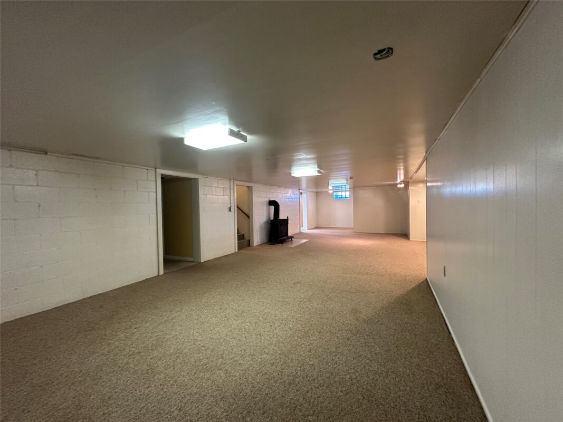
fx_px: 228
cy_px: 211
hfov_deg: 102.1
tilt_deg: +0.0
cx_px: 282
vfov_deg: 85.7
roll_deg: +1.7
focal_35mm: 14
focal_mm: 2.22
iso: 400
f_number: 2.2
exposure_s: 1/60
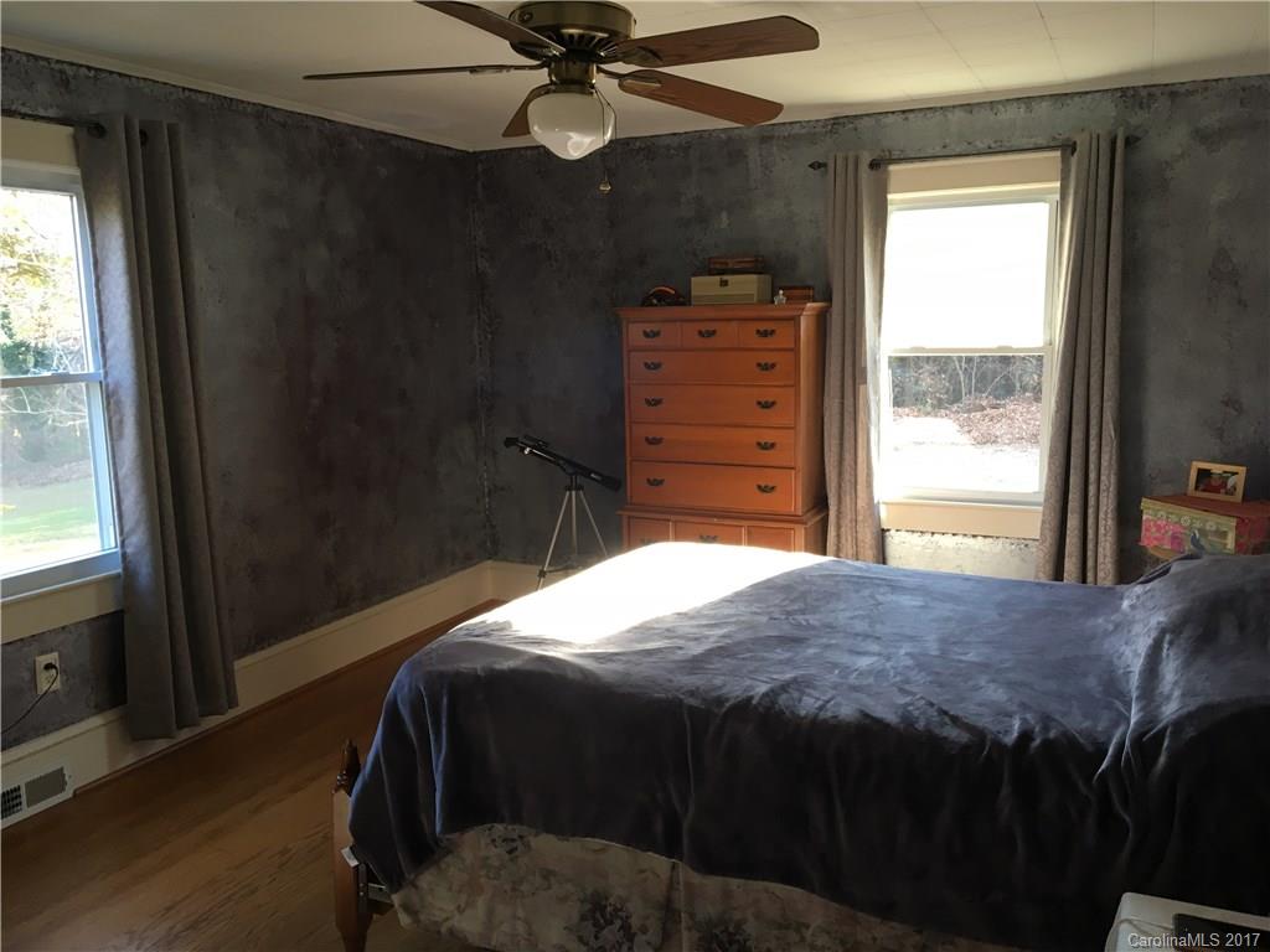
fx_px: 1064
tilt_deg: -8.2
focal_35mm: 29
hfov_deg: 61.7
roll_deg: +1.2
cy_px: 476
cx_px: 635
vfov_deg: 48.2
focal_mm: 4.15
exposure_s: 1/30
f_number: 2.2
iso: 50
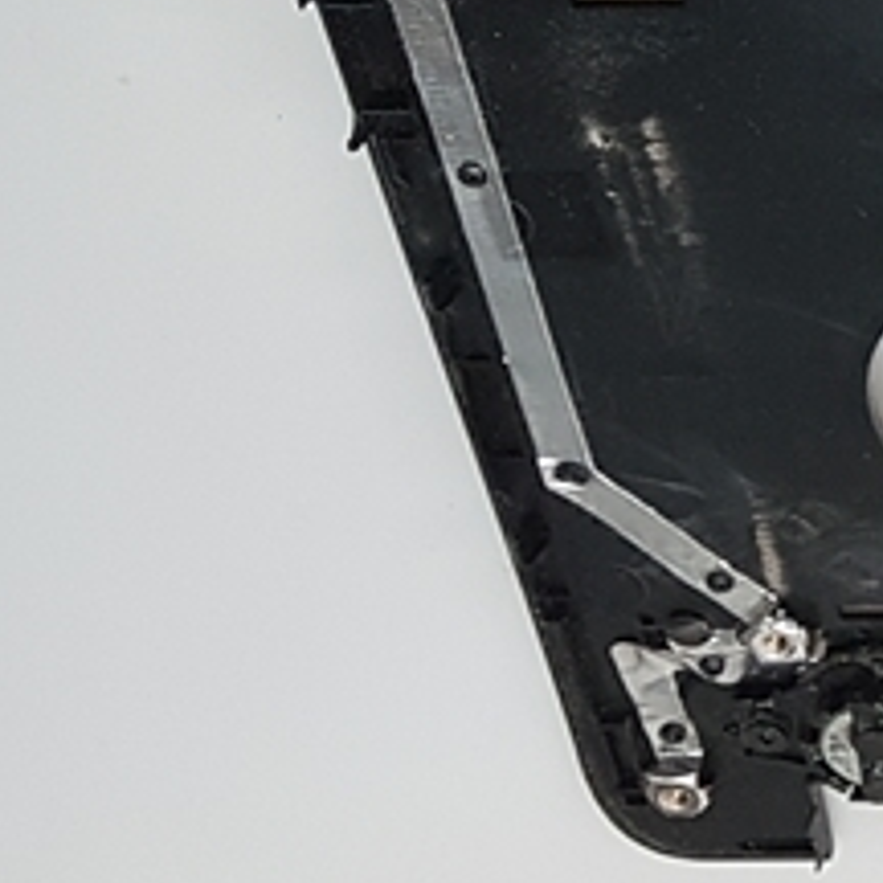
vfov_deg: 15.8
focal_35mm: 107
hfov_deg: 13.0
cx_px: 2003
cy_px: -106
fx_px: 3088
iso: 80
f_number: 1.7
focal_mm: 4.2
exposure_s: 1/100
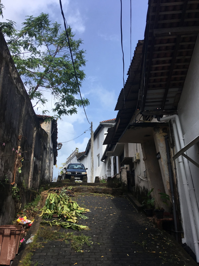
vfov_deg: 61.7
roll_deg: +2.2
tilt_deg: +20.9
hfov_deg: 48.2
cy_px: 133
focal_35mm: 29
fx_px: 222
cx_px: 100
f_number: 2.2
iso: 25
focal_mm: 4.15
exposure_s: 1/1709
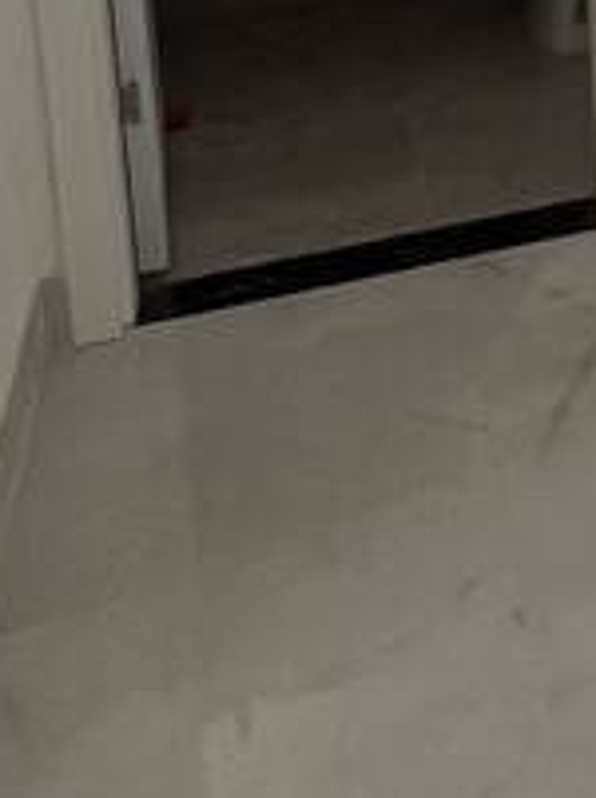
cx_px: 1303
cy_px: -310
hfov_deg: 15.3
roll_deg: -0.3
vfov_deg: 23.6
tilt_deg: -9.1
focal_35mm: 70
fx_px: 1612
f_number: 1.8
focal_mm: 1.57
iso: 80
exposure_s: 1/99
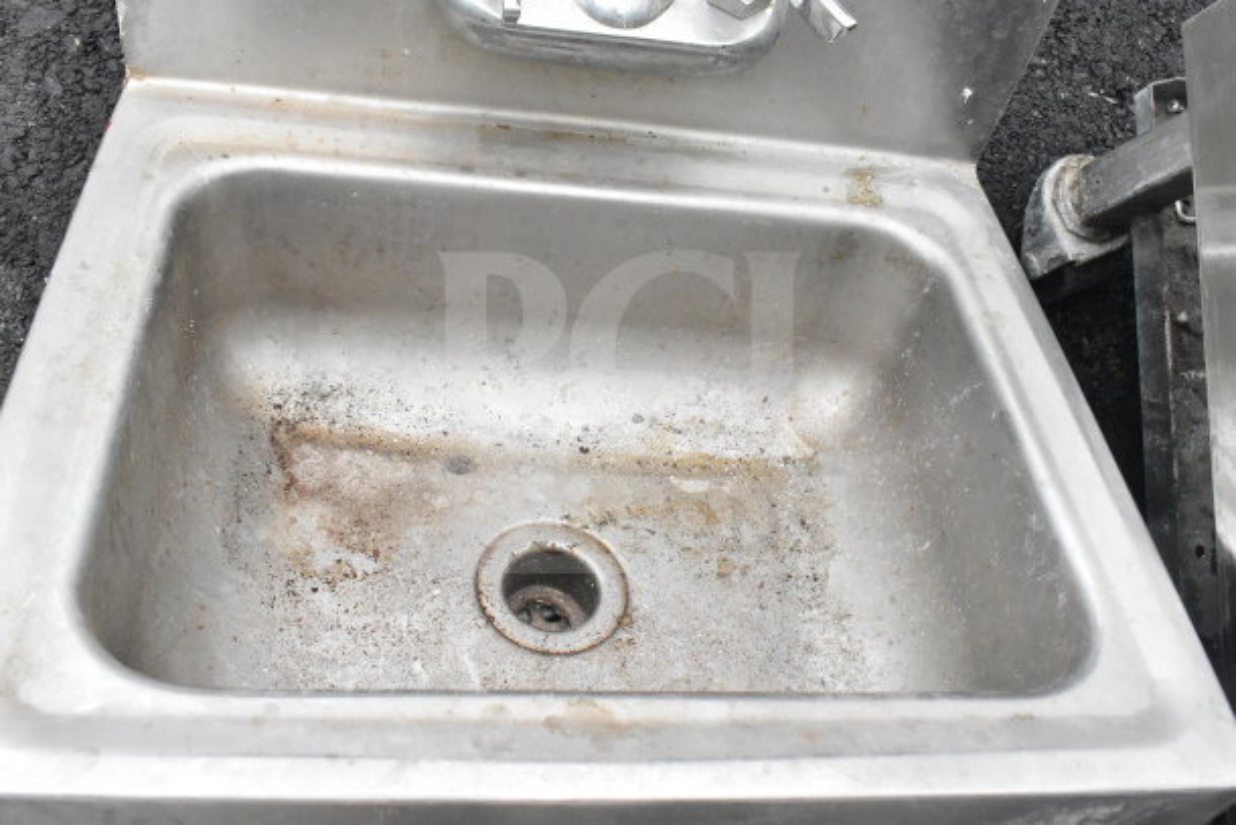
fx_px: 1133
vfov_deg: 40.0
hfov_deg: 57.2
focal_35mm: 33
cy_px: 412
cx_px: 618
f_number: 13
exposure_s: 1/640
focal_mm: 22
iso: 6400
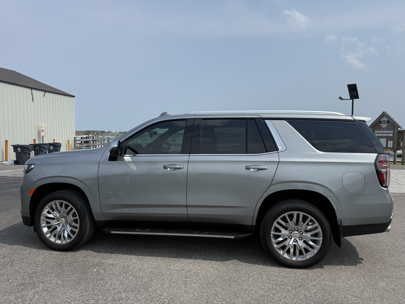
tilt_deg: -2.1
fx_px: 281
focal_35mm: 24
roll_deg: -0.5
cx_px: 202
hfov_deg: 71.6
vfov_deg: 56.8
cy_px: 152
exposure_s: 1/7353
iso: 80
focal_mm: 6.76
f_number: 1.78
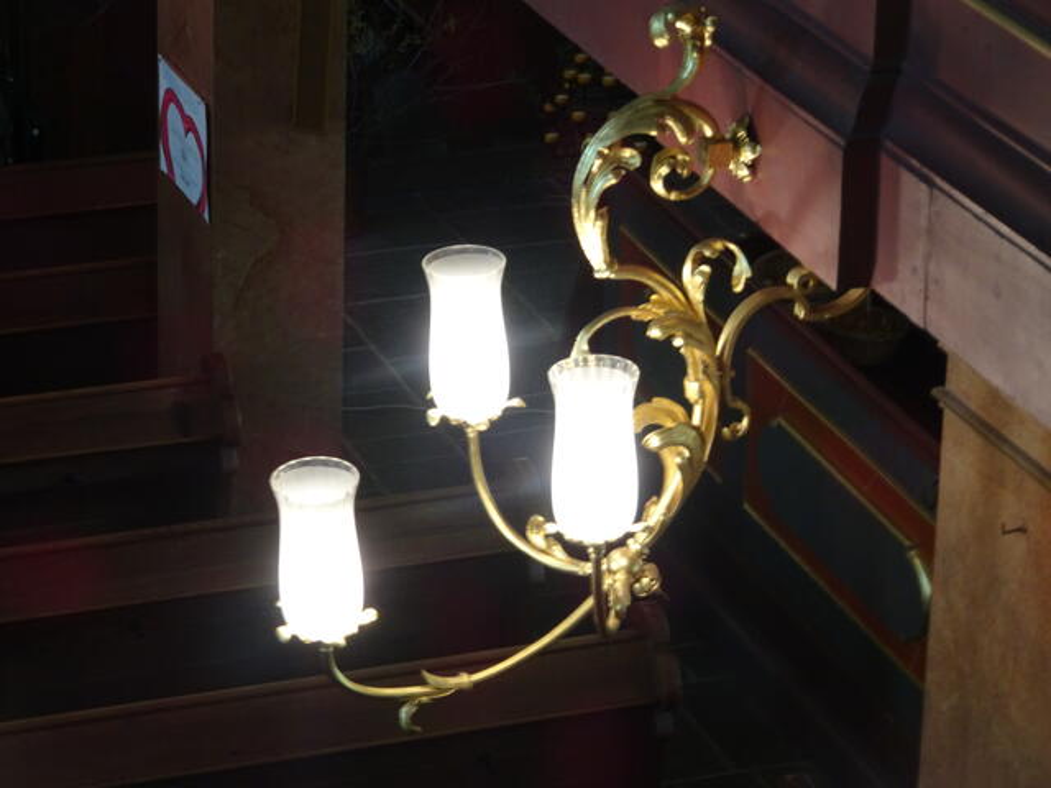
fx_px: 3977
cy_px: 394
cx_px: 526
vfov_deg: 11.3
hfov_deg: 15.1
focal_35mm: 131
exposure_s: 1/13
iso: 200
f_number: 5.6
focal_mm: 22.38
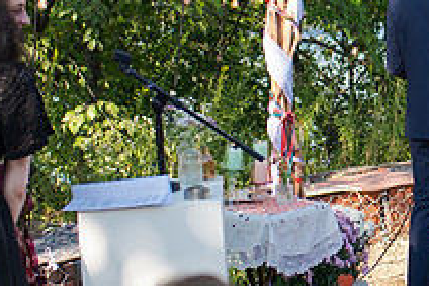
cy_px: 84
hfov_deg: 16.4
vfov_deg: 11.3
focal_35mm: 121
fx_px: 1441
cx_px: 486
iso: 250
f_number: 3.2
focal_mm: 35
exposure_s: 1/800
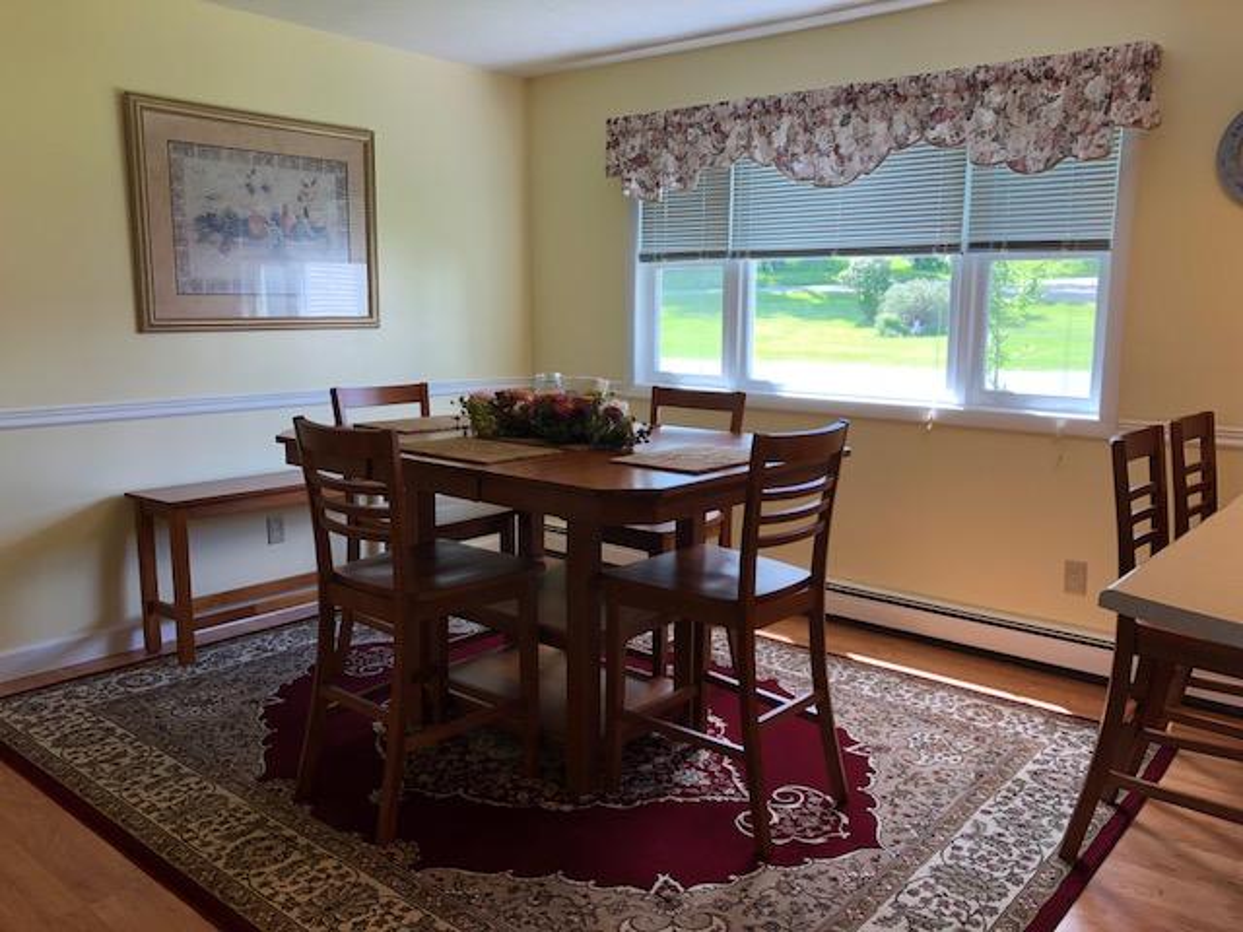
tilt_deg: -9.6
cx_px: 622
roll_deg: -0.9
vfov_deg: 49.7
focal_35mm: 28
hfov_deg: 63.4
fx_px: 1005
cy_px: 466
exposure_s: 1/120
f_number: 1.8
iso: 50
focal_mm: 3.99
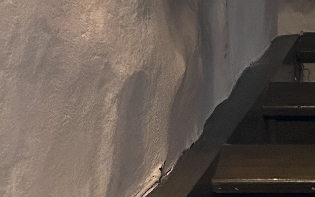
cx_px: 464
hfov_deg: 16.8
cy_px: -259
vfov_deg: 10.2
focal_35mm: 113
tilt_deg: +7.6
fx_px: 970
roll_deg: -1.1
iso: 400
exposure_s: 1/33
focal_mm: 5.7
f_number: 1.5
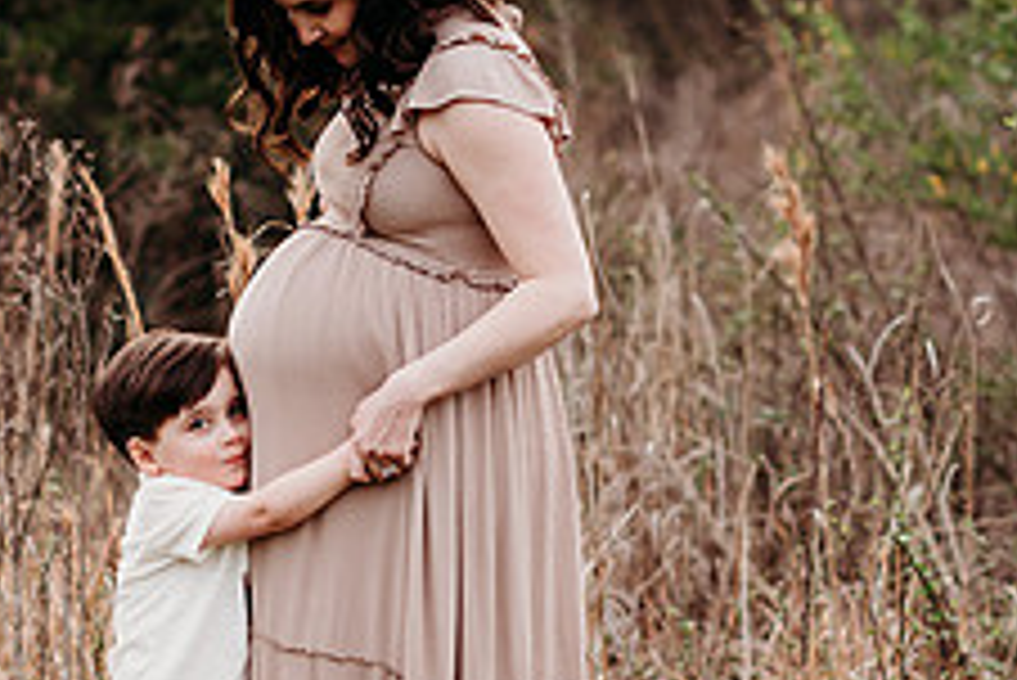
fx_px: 6162
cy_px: 426
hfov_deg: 9.4
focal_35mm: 218
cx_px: 122
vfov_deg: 6.3
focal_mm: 85
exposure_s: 1/400
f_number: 2.5
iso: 200
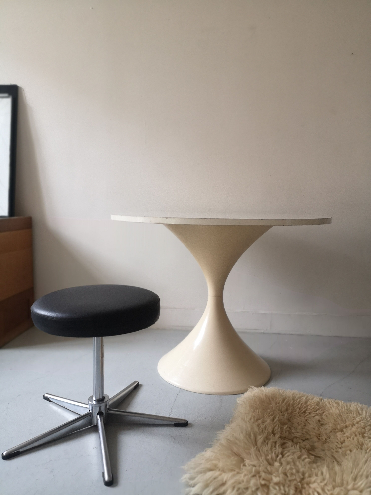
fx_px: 386
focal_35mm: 27
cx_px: 186
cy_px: 248
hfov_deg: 51.4
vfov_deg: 65.3
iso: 250
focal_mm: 3.95
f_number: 4
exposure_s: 1/33.3
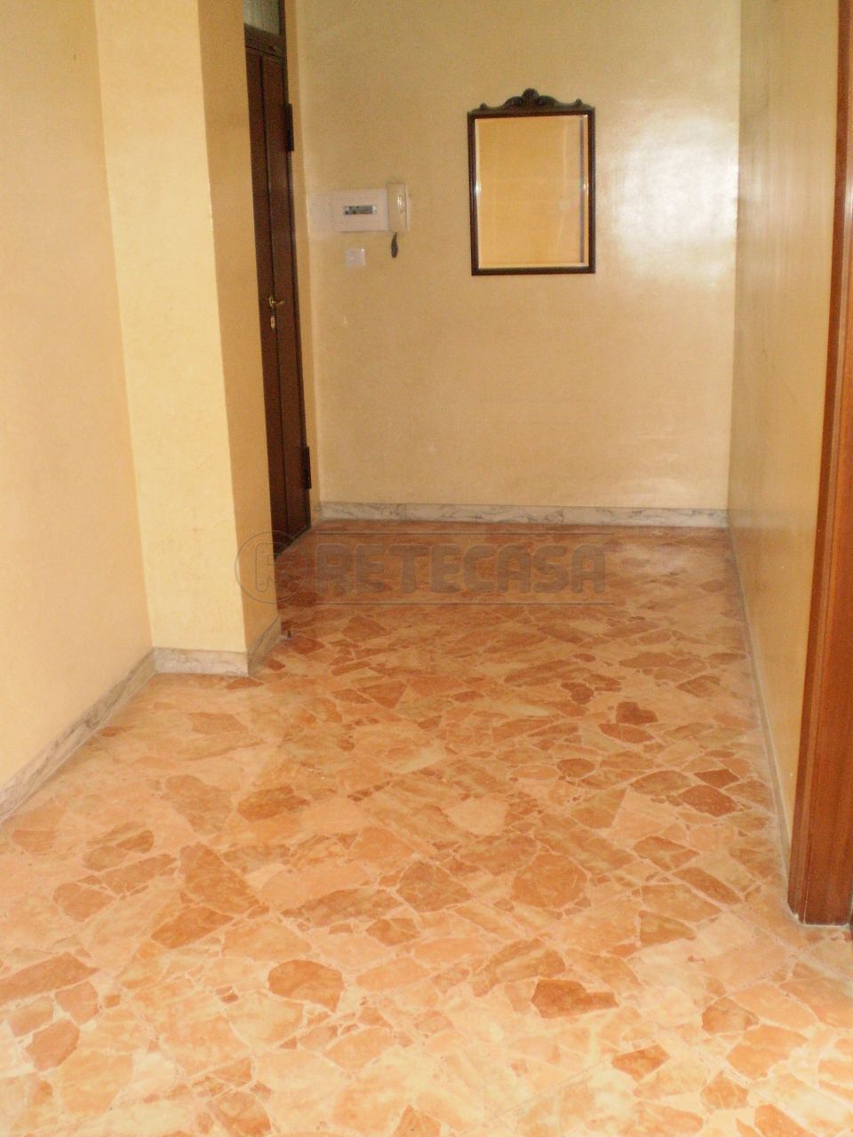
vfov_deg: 51.4
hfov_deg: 39.7
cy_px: 568
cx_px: 426
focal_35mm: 36
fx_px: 1183
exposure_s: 1/30
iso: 320
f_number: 3.1
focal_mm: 6.3
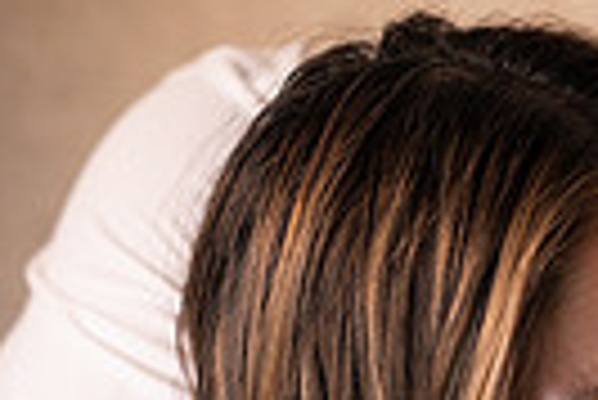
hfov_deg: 9.3
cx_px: 688
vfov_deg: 6.1
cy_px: 822
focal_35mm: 218
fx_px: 3625
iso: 1600
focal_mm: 50
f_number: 2
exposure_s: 1/125
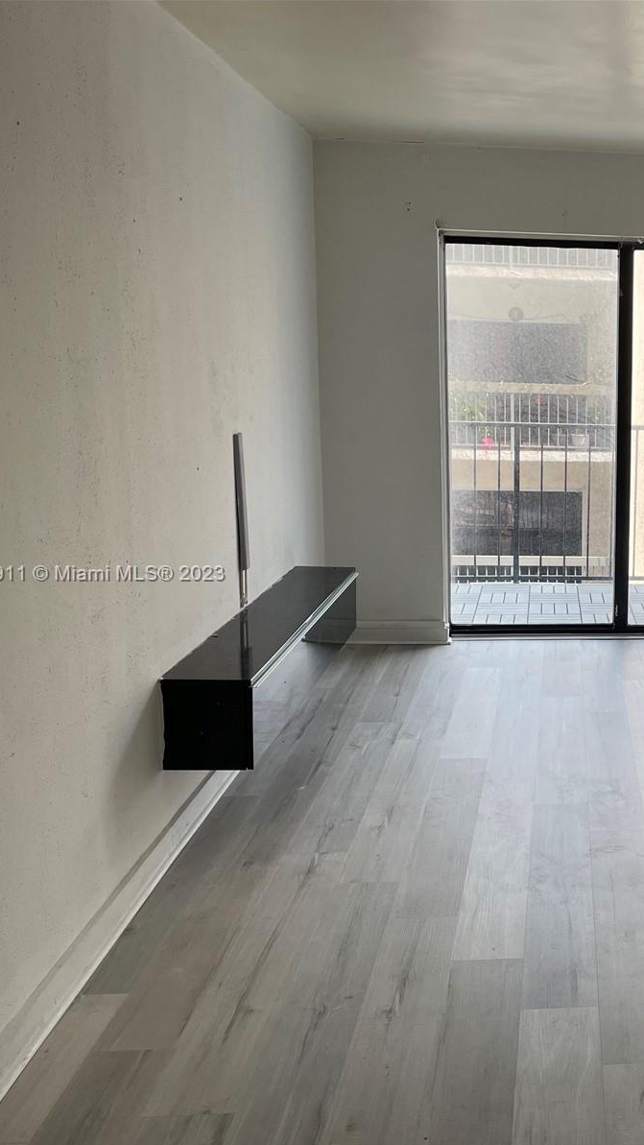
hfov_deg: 28.7
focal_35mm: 38
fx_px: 1154
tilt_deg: -10.3
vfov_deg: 52.8
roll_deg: -1.0
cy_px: 575
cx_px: 685
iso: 32
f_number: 1.6
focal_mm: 4.2
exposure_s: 1/313
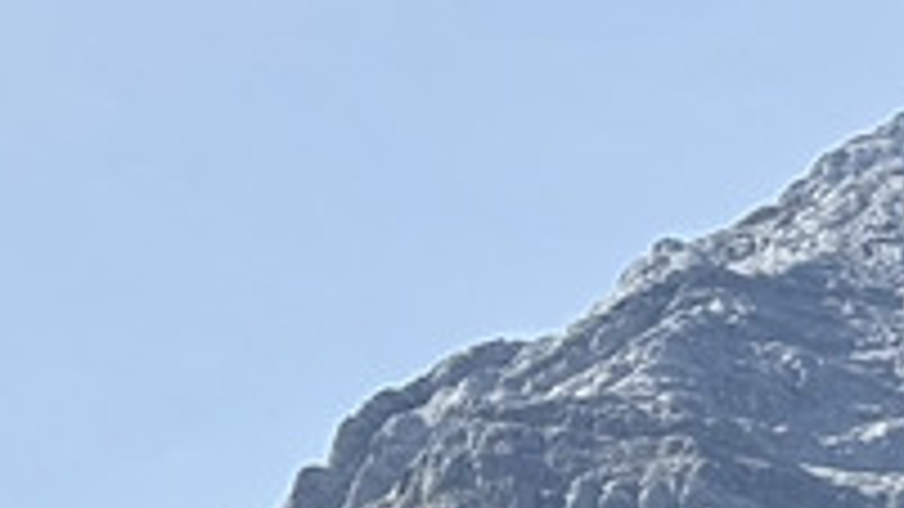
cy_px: 1376
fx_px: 8101
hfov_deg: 6.4
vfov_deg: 3.5
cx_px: -36
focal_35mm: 338
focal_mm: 5.96
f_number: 1.6
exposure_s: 1/2141
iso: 32
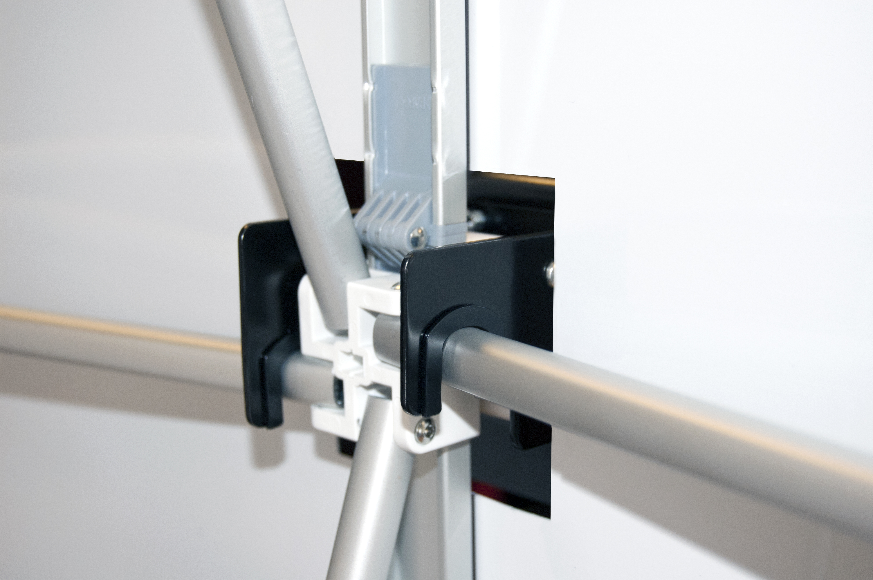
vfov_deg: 22.6
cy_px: 290
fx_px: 1454
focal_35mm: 60
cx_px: 436
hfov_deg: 33.4
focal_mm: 40
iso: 400
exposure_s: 1/60
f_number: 5
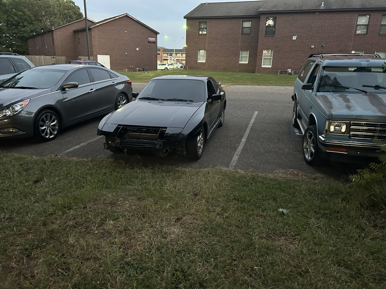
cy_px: 144
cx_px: 193
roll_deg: -1.5
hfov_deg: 67.3
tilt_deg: -15.8
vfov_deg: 53.1
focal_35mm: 26
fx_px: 290
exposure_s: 1/30
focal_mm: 5.7
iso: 640
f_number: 1.5
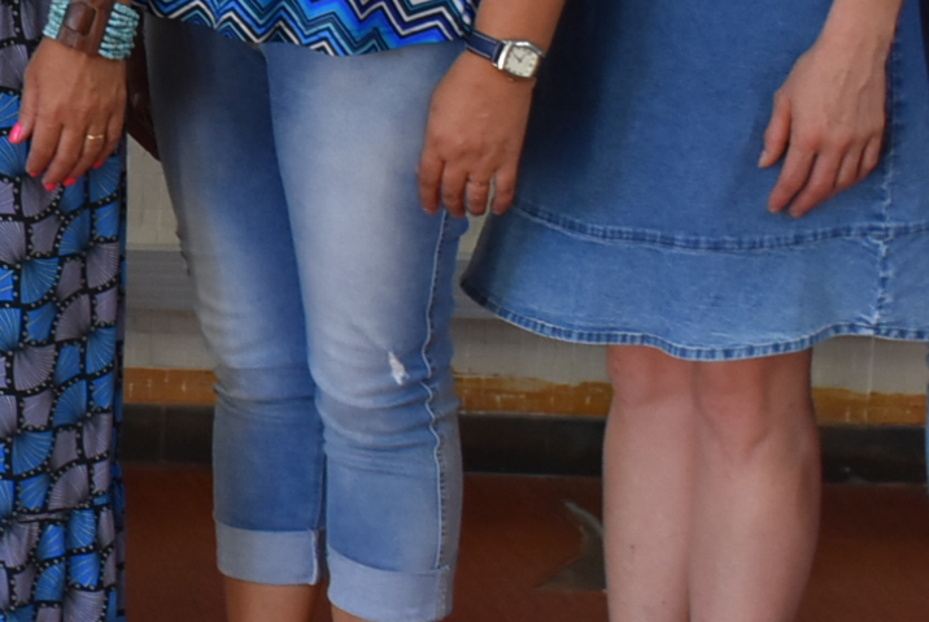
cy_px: -174
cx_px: -441
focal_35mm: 144
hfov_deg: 13.5
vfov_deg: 9.4
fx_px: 3722
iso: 800
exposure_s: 1/80
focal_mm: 23
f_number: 4.5
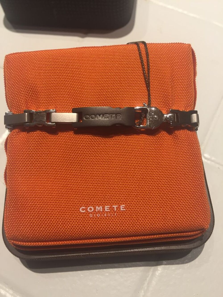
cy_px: 148
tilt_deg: -65.6
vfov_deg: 61.7
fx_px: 249
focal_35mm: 29
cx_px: 112
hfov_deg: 48.2
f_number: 2.2
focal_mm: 4.15
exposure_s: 1/33
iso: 80
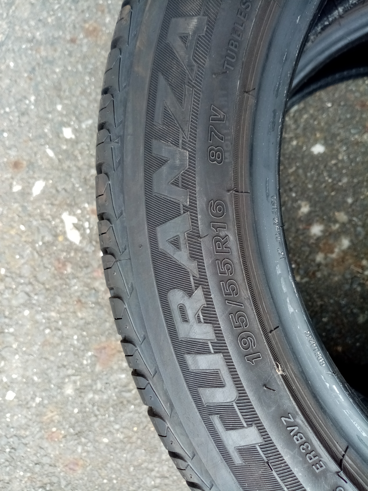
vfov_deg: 67.3
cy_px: 246
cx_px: 184
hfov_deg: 53.1
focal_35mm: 26
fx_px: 369
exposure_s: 1/107
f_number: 1.8
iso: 104
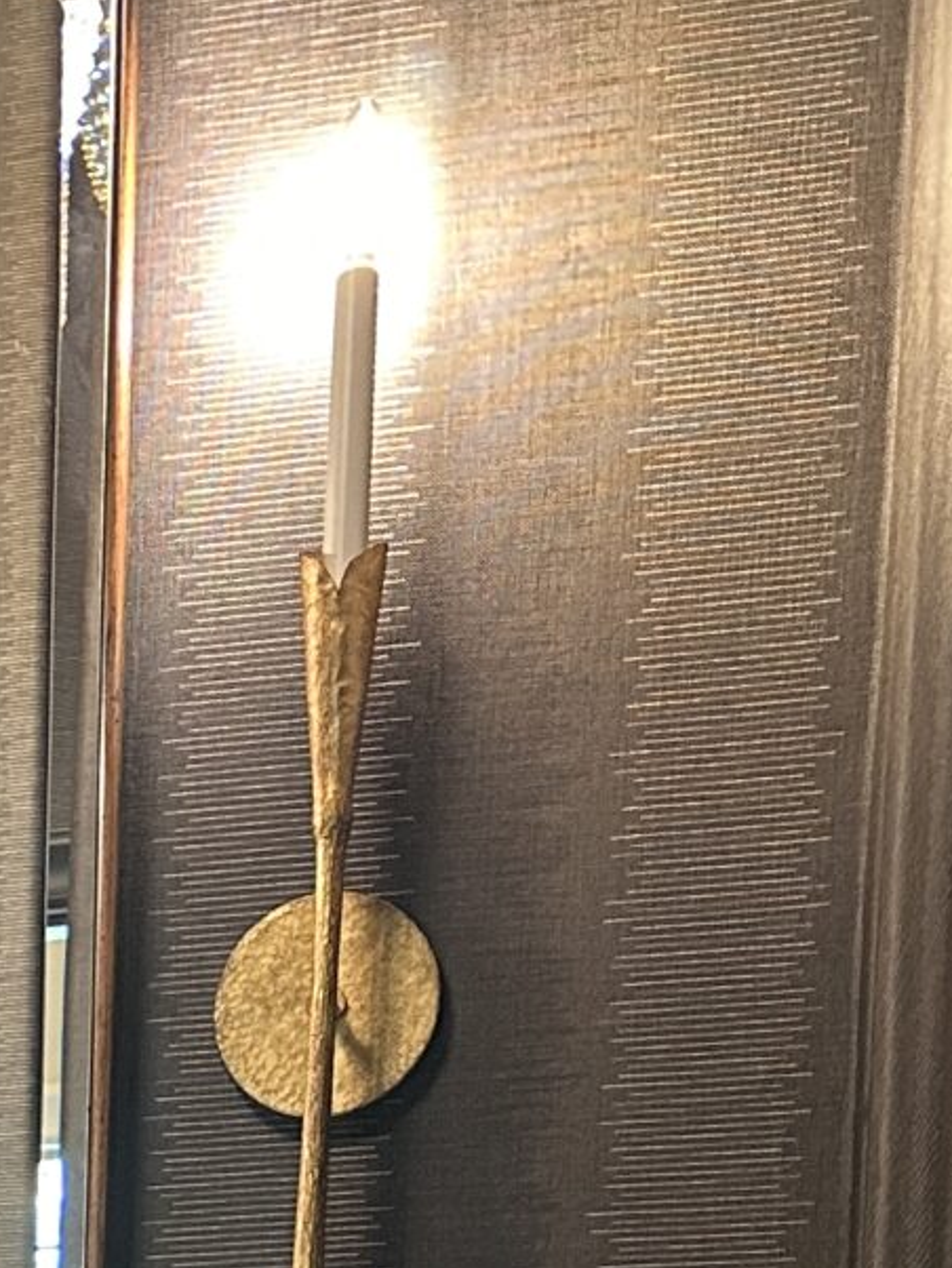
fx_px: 3738
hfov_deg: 13.0
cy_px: 2374
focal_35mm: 102
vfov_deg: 15.9
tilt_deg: -8.7
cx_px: -819
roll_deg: +1.0
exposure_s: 1/60
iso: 320
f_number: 1.78
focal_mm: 6.86
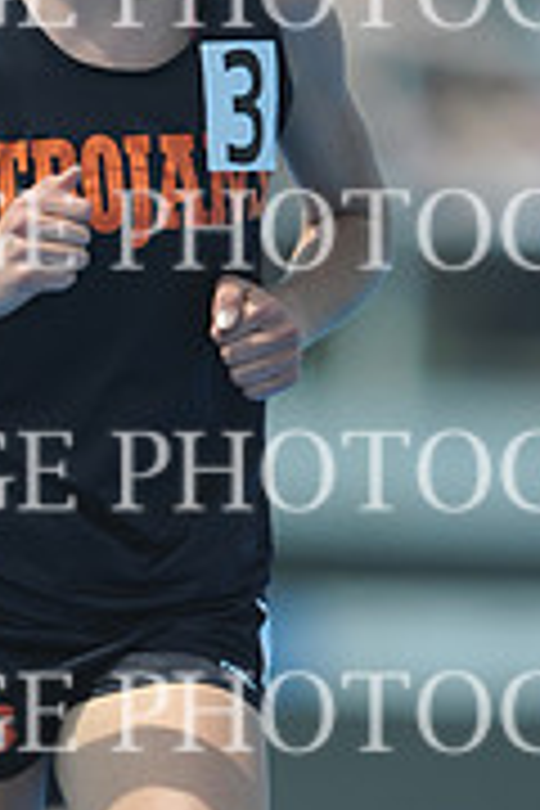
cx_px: 81
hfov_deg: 1.1
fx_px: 29023
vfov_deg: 1.6
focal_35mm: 1290
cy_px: 590
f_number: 3.5
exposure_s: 1/3200
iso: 200
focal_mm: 400
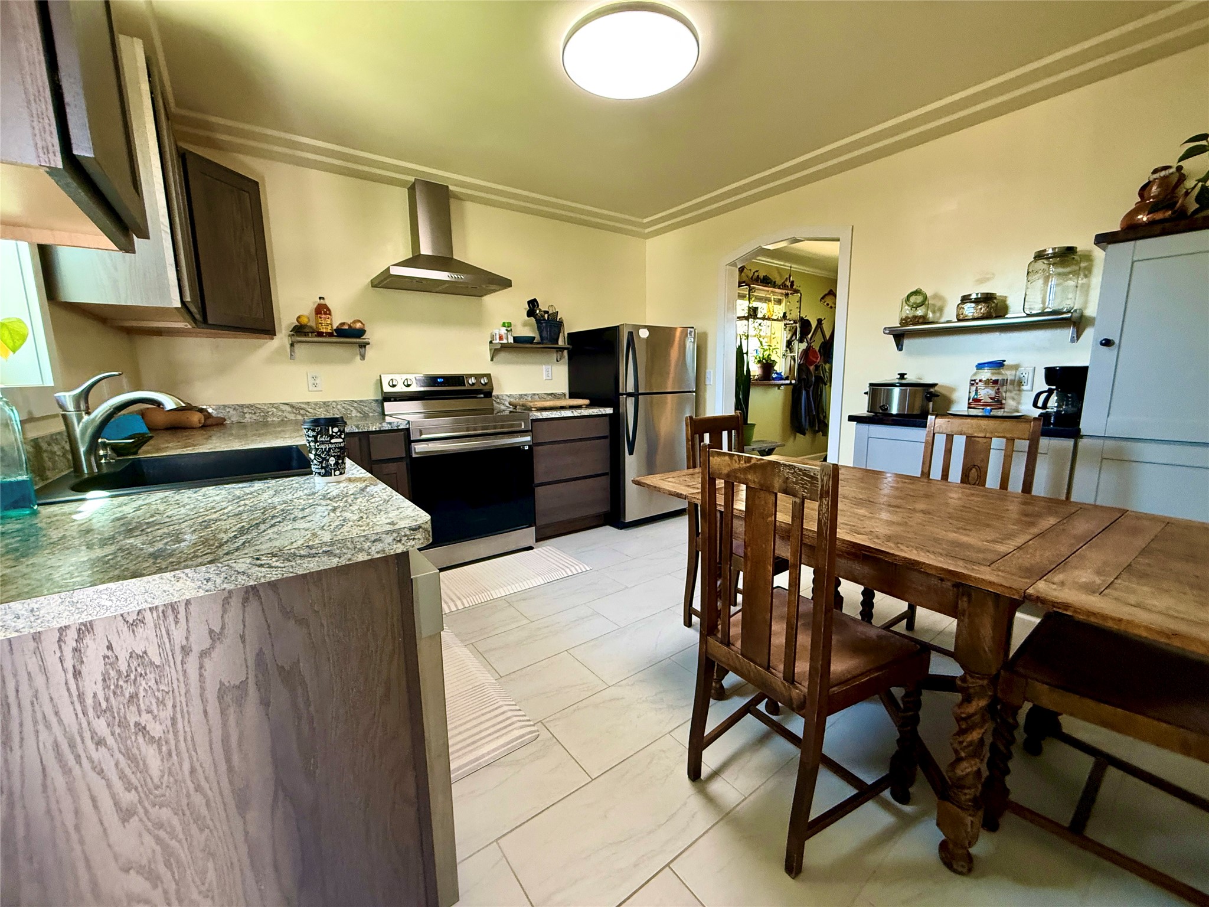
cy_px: 454
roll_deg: -0.1
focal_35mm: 14
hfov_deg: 102.1
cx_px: 604
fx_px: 489
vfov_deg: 85.7
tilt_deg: -9.4
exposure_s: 1/88
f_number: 2.2
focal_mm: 2.22
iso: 320
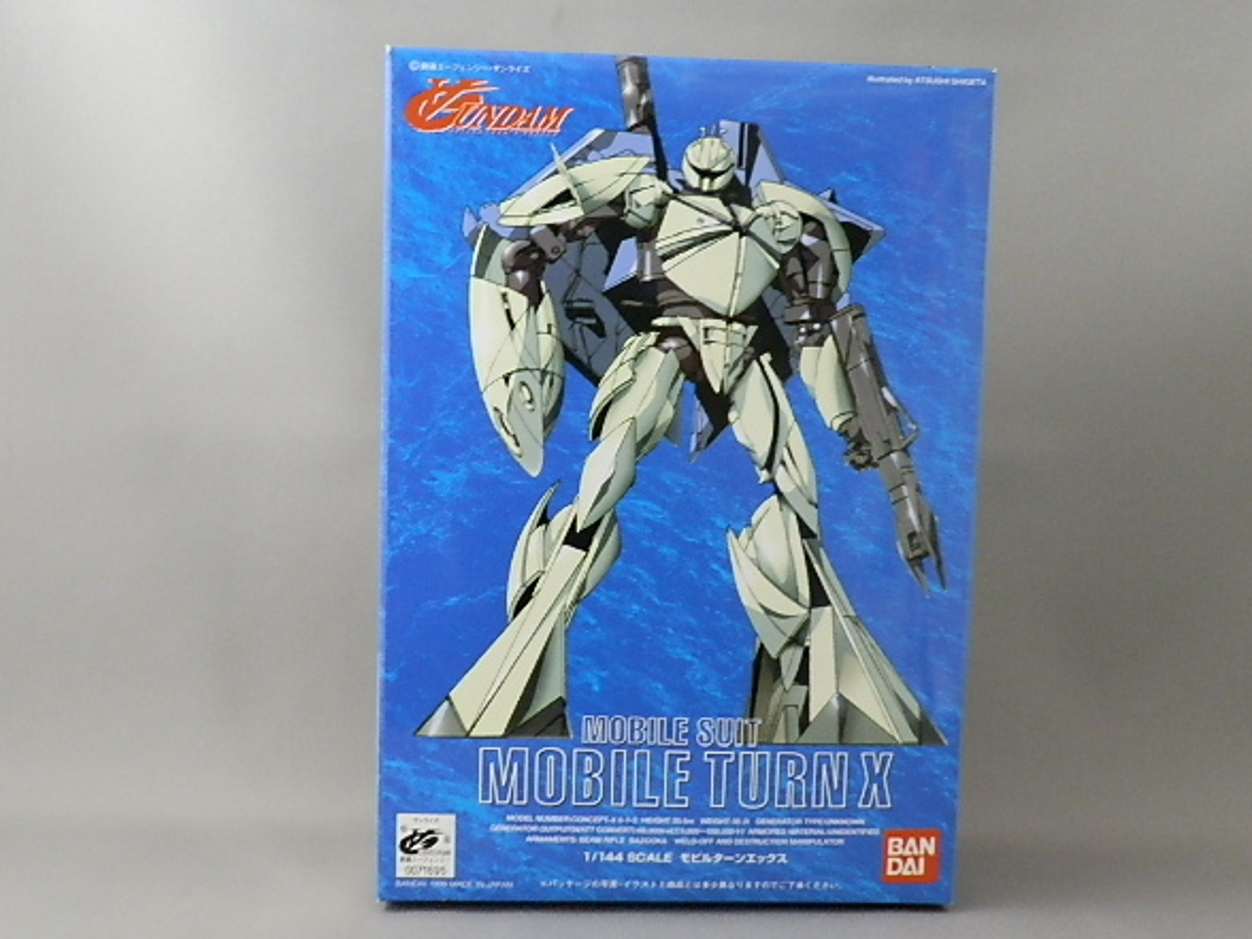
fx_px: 1338
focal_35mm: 37
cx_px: 645
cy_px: 490
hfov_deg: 50.1
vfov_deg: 38.7
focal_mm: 6.17
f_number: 3.5
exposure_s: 1/8
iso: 250
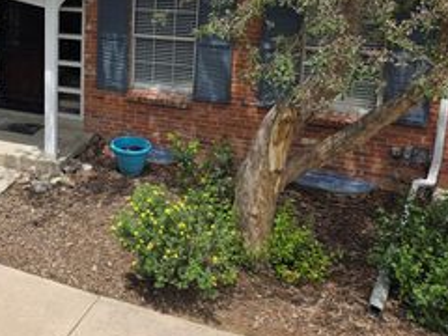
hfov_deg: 36.6
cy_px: 40
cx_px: 26
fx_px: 621
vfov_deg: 29.2
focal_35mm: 48
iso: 80
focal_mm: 6.3
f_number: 1.7
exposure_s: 1/3550
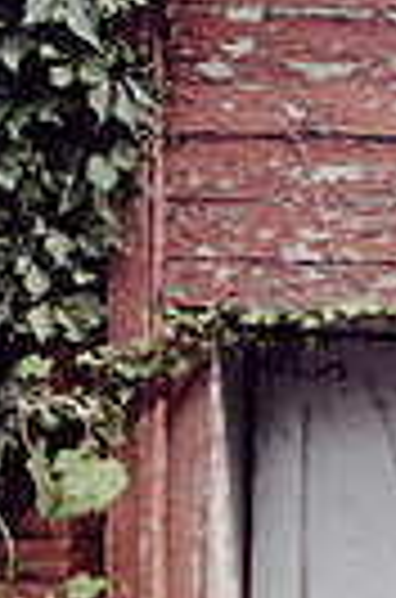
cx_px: 911
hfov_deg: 7.6
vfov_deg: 11.6
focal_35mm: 169
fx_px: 2803
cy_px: 962
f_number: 2.2
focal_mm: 35
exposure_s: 1/1250
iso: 200
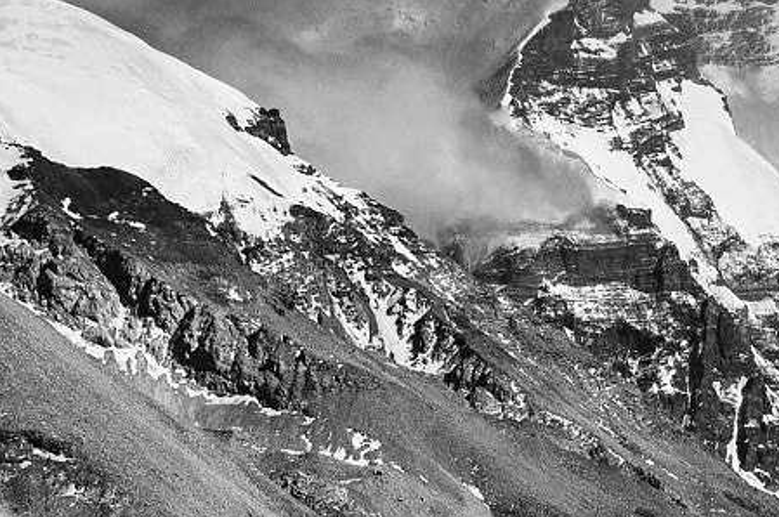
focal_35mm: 374
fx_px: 8081
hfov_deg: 5.5
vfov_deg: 3.7
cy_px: 350
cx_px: 802
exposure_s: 1/1250
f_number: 10
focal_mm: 70
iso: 400
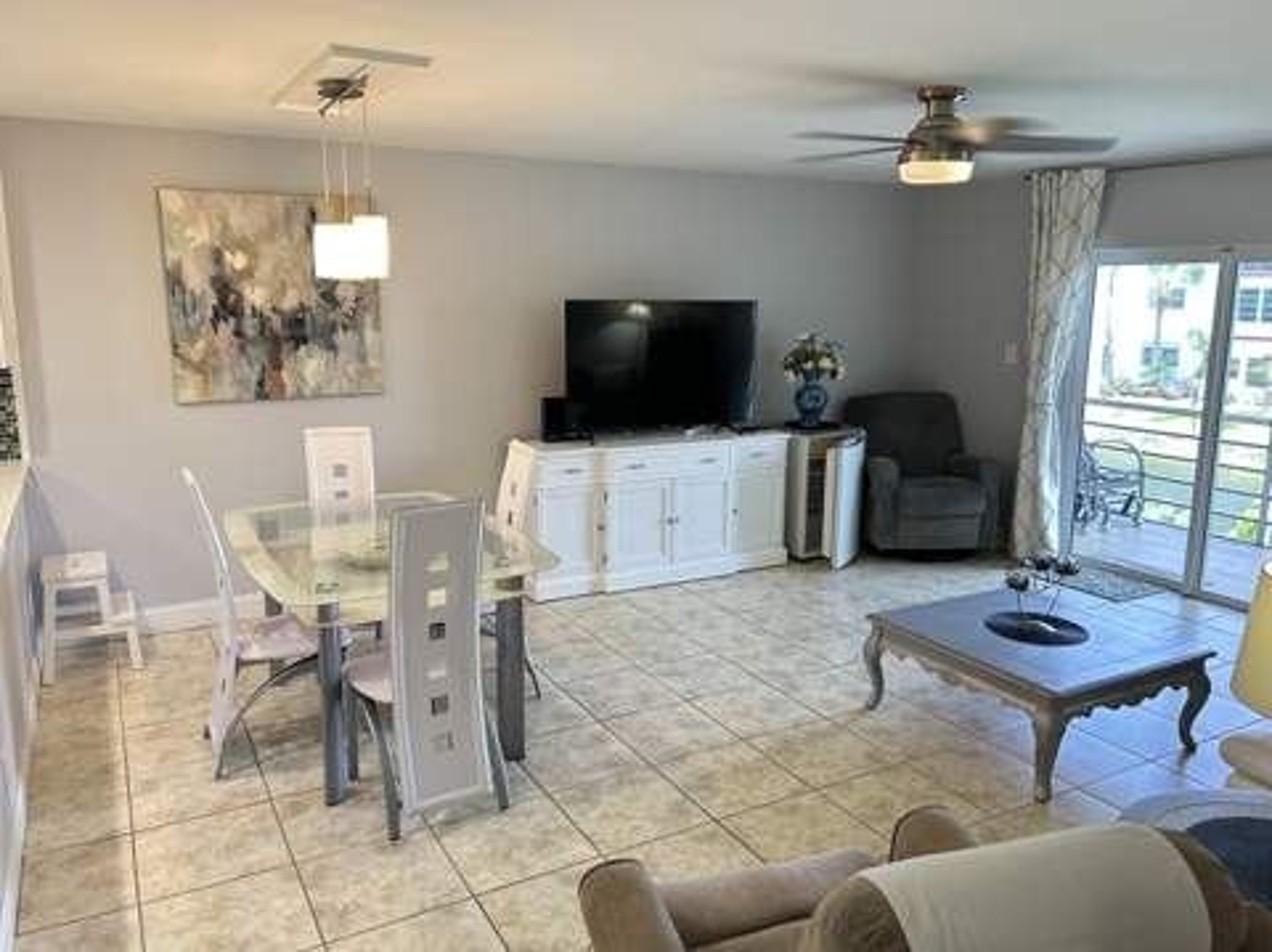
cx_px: 636
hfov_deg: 67.4
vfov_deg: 53.0
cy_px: 476
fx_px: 954
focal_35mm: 26
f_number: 1.5
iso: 200
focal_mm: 5.7
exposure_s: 1/60
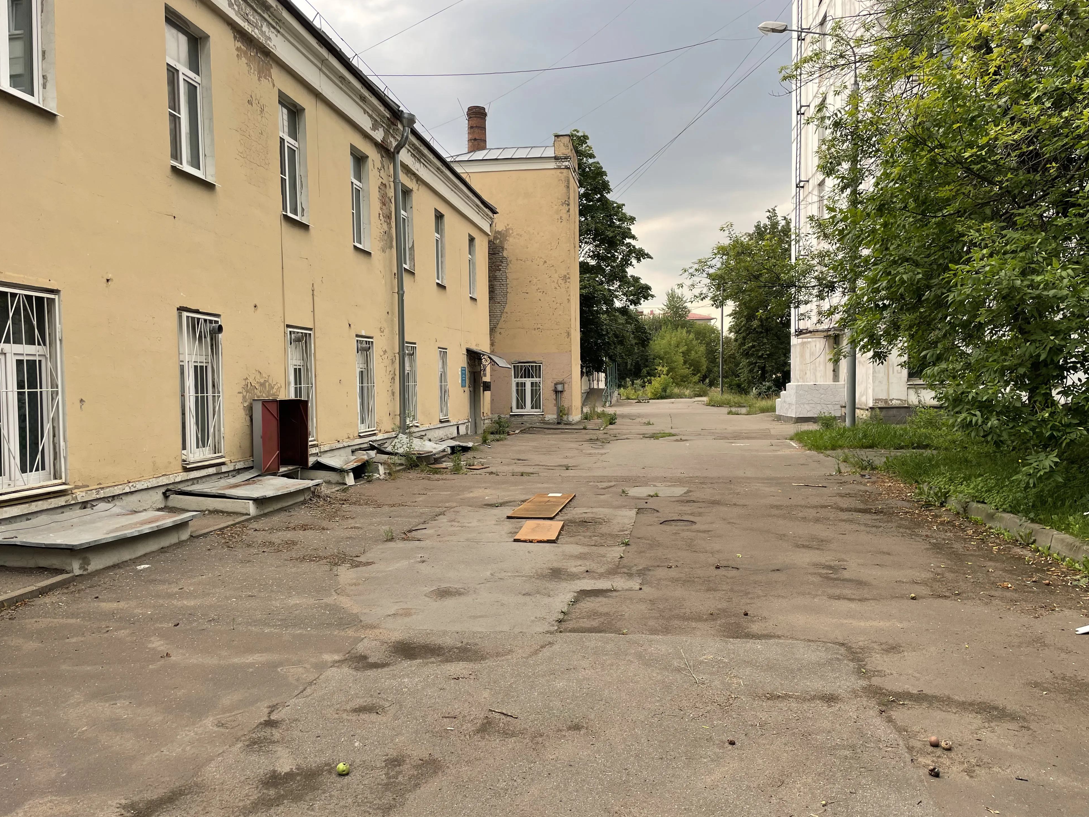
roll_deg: +1.5
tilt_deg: -2.5
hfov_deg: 65.3
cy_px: 415
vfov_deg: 51.3
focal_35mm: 27
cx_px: 537
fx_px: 849
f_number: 1.6
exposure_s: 1/322
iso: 32
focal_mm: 4.2
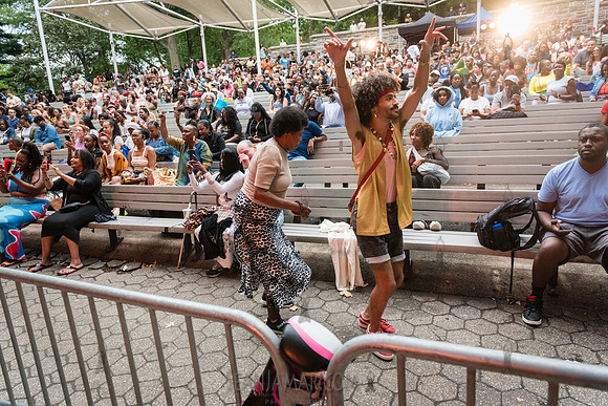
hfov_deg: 73.7
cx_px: 304
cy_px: 203
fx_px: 405
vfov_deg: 53.2
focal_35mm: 24
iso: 3200
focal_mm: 24
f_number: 4
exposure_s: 1/320
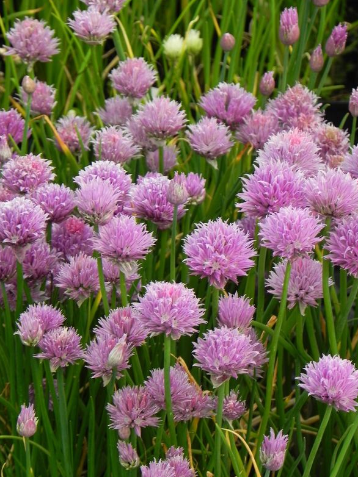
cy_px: 239
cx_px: 178
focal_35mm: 217
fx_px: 2994
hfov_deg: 6.8
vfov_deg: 9.1
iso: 160
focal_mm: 37.7
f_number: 5
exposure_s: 1/40
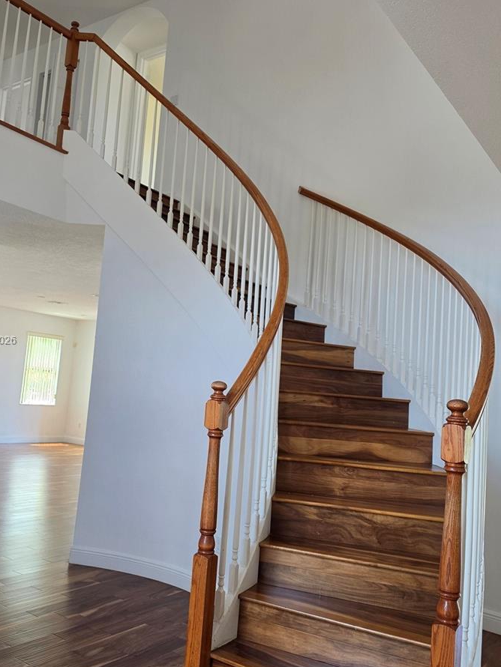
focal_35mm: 31
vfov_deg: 58.3
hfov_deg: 45.3
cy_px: 341
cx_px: 214
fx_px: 598
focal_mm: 6.5
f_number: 1.4
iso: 125
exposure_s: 1/180
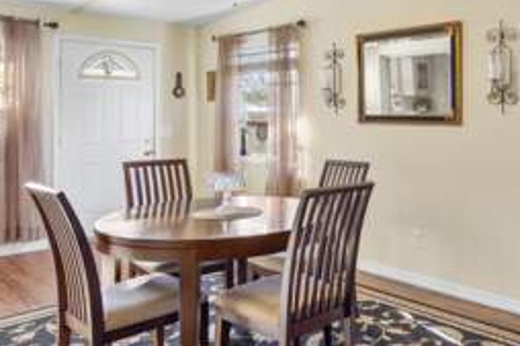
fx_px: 491
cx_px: 411
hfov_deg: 52.4
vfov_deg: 38.2
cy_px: 104
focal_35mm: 34
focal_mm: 12
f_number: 6.3
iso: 320
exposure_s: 1/8
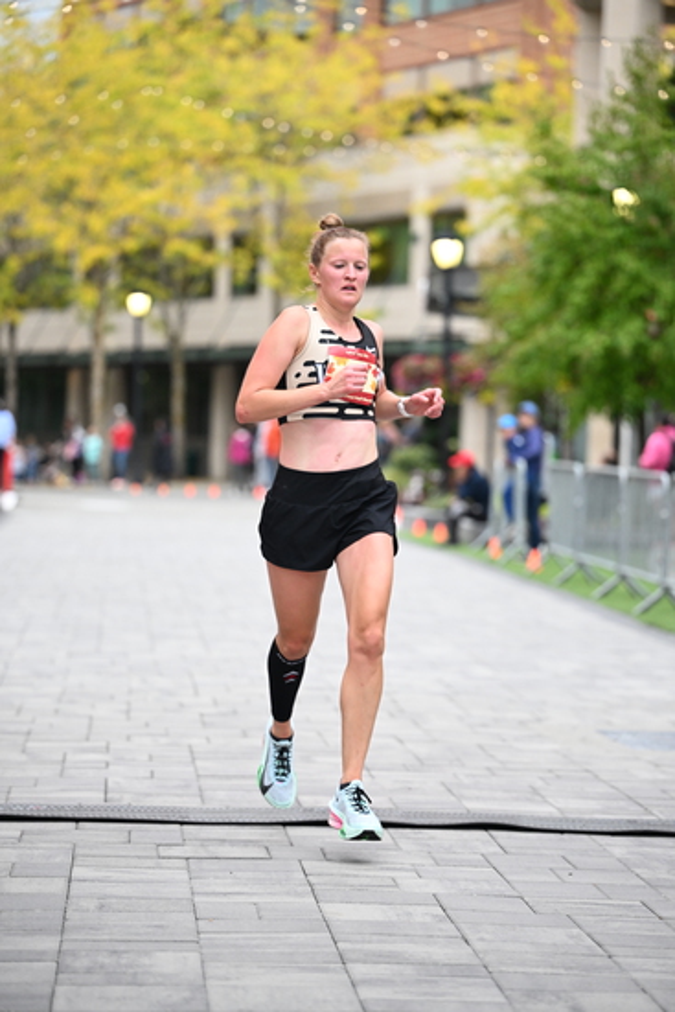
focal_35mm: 120
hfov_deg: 11.4
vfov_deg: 17.1
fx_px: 3373
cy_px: 506
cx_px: 338
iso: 1600
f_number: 2.8
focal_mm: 120
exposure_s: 1/1250
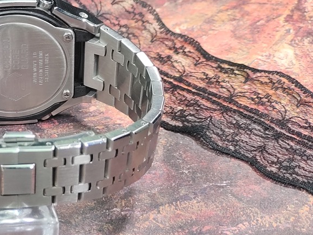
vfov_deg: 14.1
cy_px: 122
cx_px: 10
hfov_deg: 18.3
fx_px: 950
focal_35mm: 105
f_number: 2.08
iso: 57
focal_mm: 7.55
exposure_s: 1/50
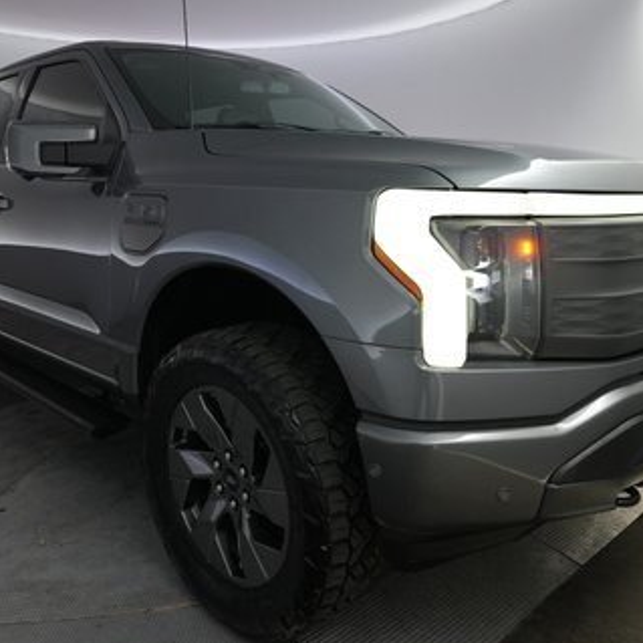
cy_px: 232
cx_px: 304
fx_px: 609
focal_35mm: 29
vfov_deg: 54.8
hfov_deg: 55.6
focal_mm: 17
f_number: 3.5
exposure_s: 1/160
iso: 1600
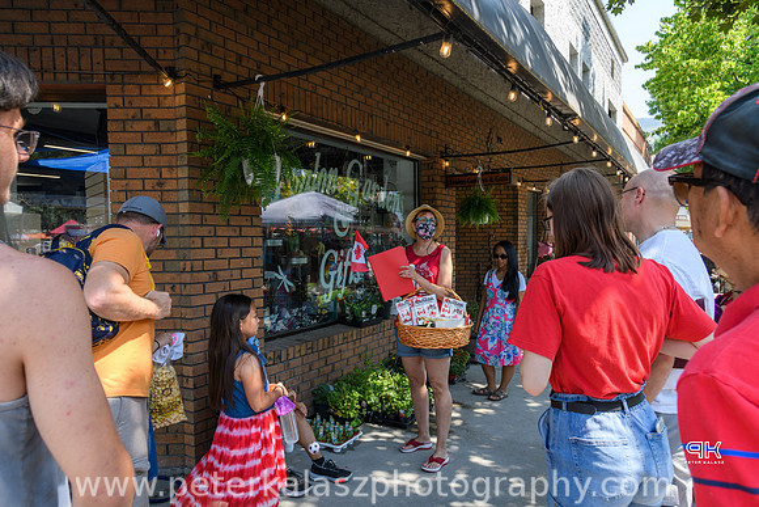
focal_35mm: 25
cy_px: 254
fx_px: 529
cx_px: 389
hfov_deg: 71.3
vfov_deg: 51.1
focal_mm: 24
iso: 400
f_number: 8
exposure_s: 1/200
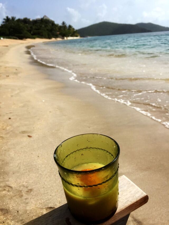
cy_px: 112
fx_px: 189
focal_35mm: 29
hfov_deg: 48.2
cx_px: 84
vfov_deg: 61.7
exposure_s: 1/3968
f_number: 2.2
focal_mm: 4.15
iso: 32
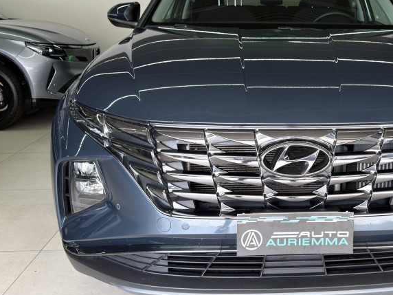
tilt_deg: -8.5
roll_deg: -0.7
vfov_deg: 33.3
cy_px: 95
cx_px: 300
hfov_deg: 42.4
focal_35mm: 43
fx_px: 488
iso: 100
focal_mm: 6.76
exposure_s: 1/100
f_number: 1.78
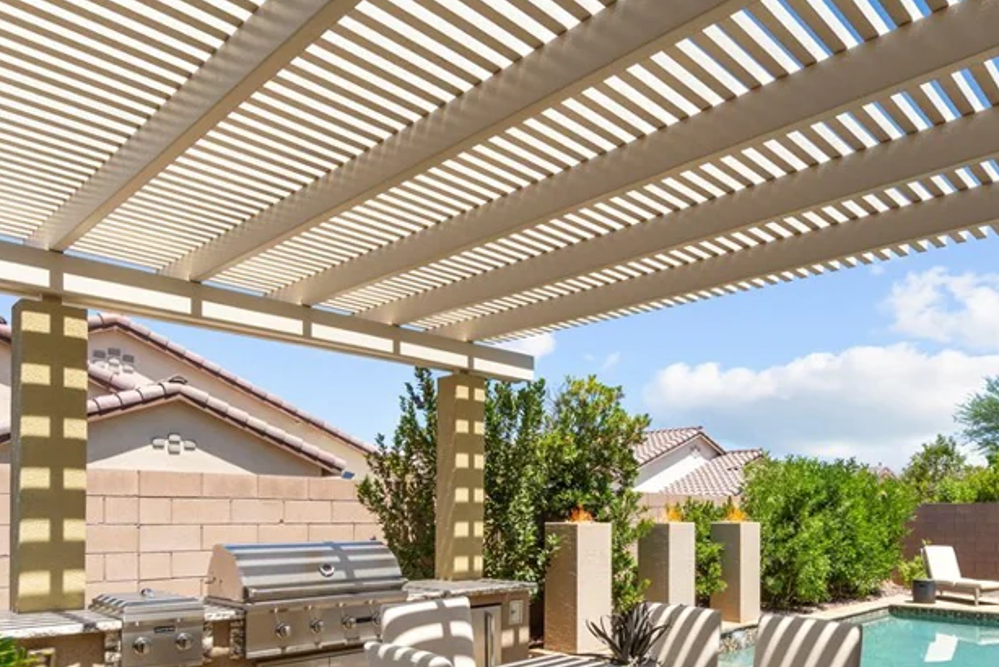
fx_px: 694
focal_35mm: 25
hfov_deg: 69.1
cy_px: 507
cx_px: 680
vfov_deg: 49.1
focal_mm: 10
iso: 400
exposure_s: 1/1250
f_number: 8
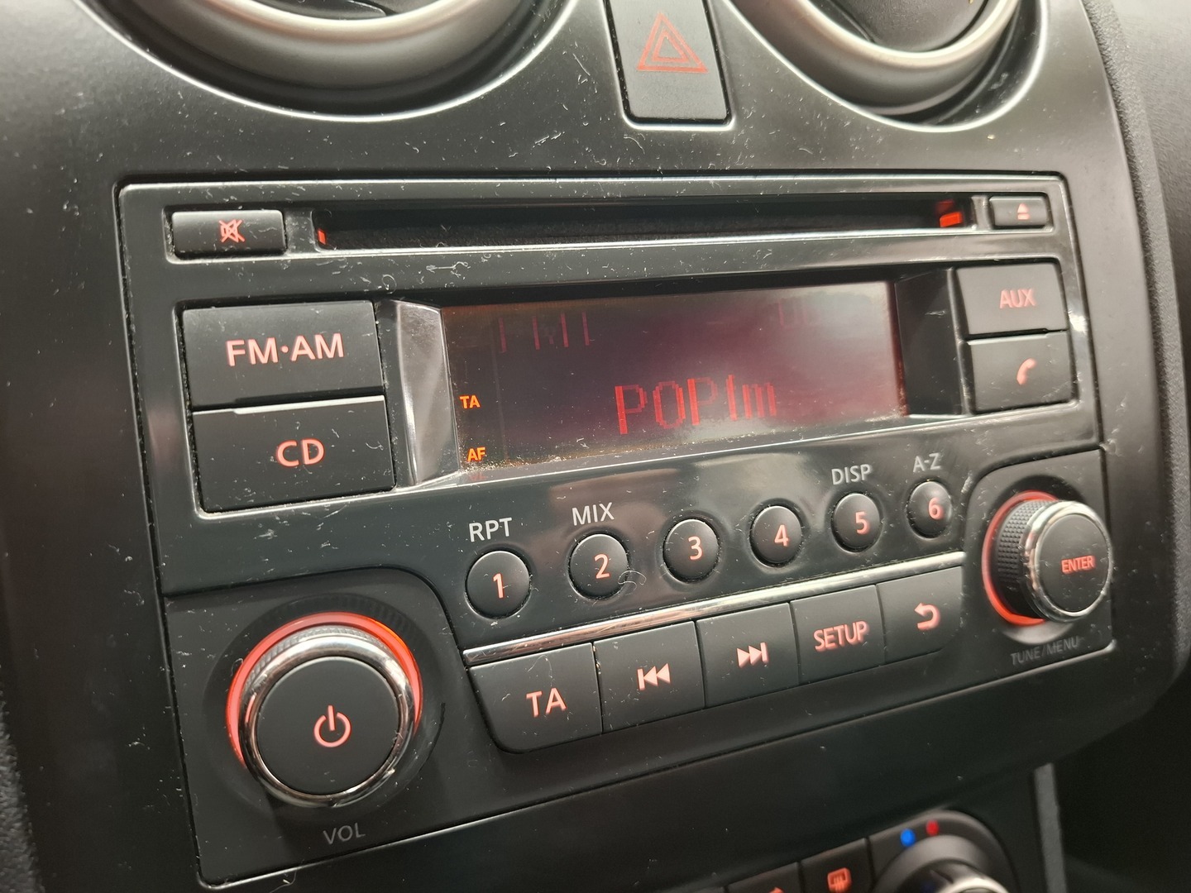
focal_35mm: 23
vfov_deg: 58.9
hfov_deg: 73.9
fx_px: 791
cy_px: 446
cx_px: 596
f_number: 1.8
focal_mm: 5.54
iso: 640
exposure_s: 1/25
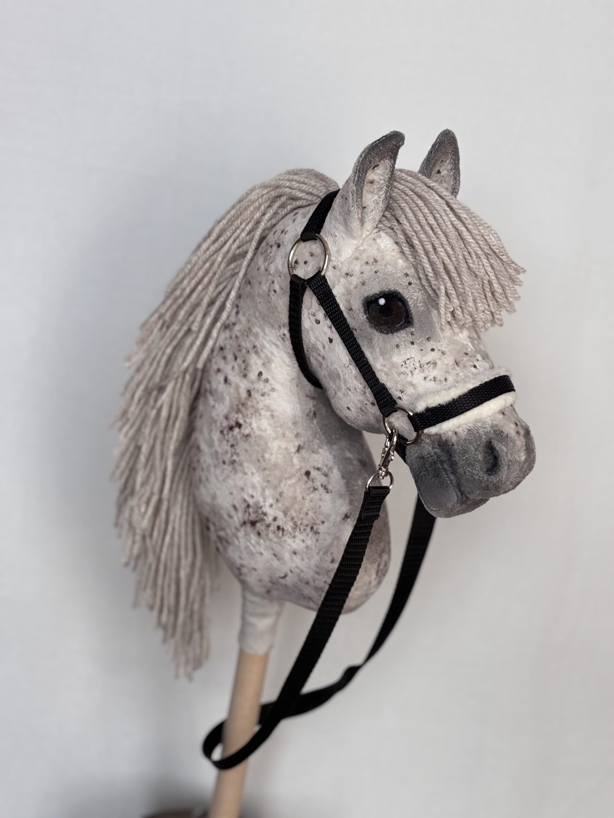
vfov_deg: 36.8
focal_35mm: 52
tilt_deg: -13.3
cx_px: 307
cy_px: 409
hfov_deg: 28.0
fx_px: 1230
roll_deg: -4.1
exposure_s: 1/199
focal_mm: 5.96
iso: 32
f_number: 1.6
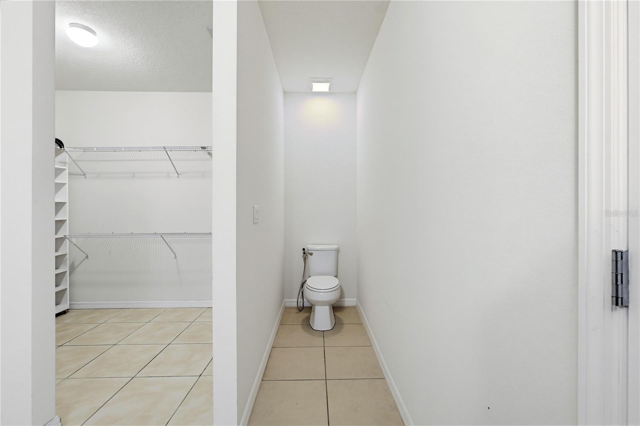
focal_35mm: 15
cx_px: 320
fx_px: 267
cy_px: 213
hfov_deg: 100.4
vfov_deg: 77.3
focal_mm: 10
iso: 500
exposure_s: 1/3.33
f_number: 9
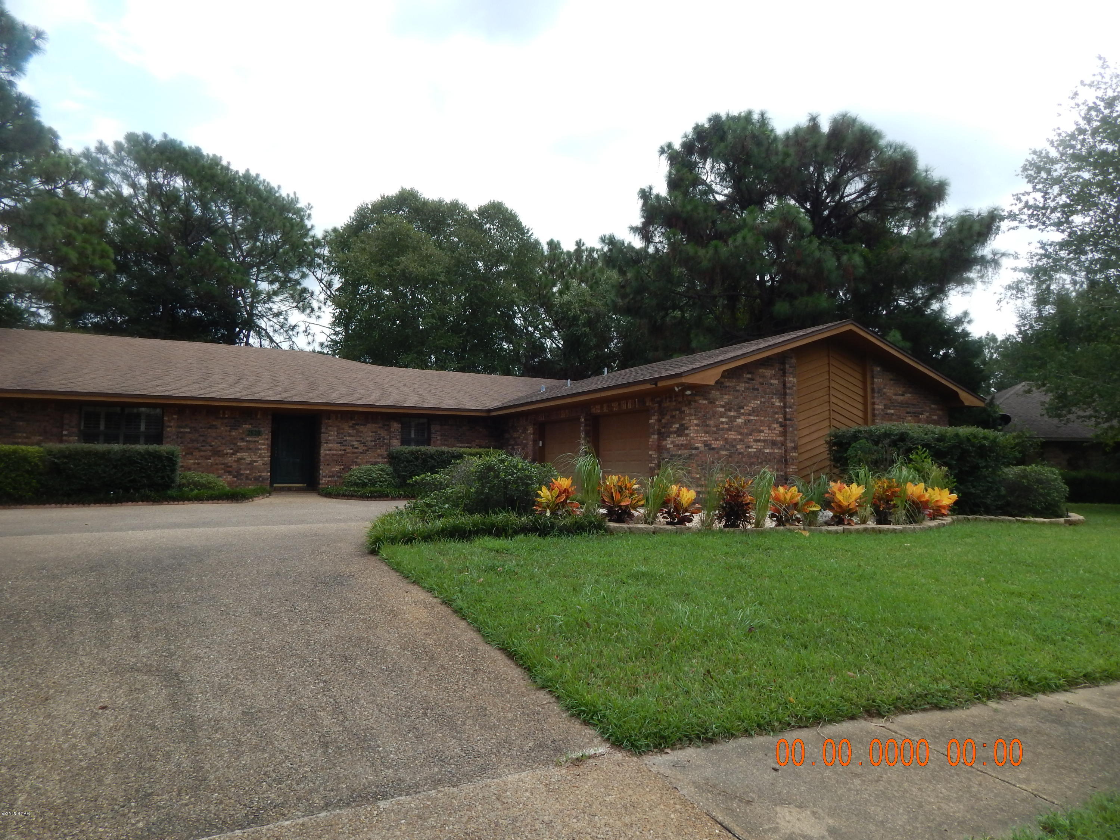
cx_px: 560
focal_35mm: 23
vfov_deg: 58.9
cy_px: 420
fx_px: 744
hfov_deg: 73.9
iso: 125
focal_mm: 4
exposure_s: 1/1250
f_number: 3
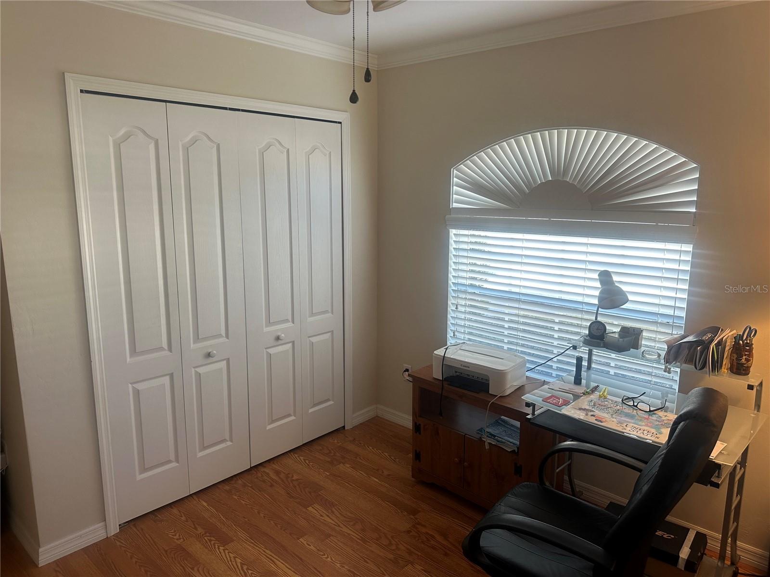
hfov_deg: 71.6
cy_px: 288
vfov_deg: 56.8
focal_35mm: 24
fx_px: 534
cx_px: 385
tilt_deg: -10.2
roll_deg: -0.7
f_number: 1.78
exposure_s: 1/120
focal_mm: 6.86
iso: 100
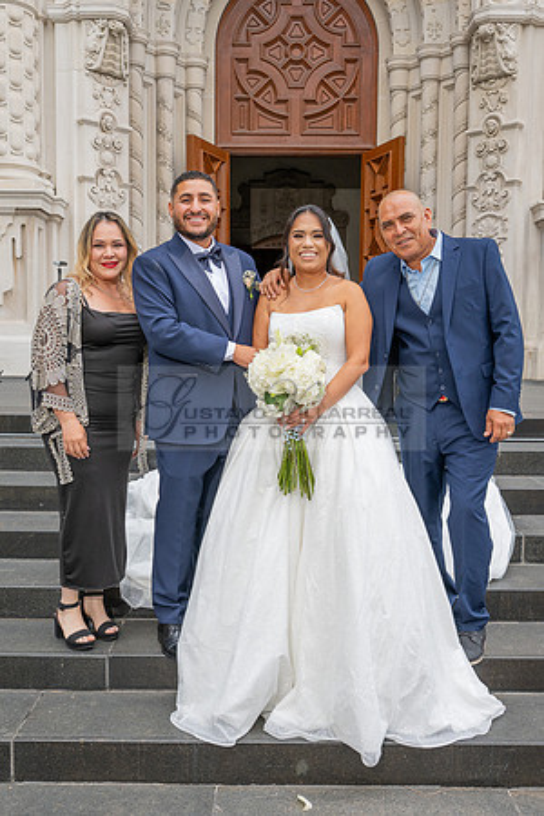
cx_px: 271
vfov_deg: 53.1
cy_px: 408
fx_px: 816
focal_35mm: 36
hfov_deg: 36.9
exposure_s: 1/200
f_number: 5.6
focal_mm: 24
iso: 200
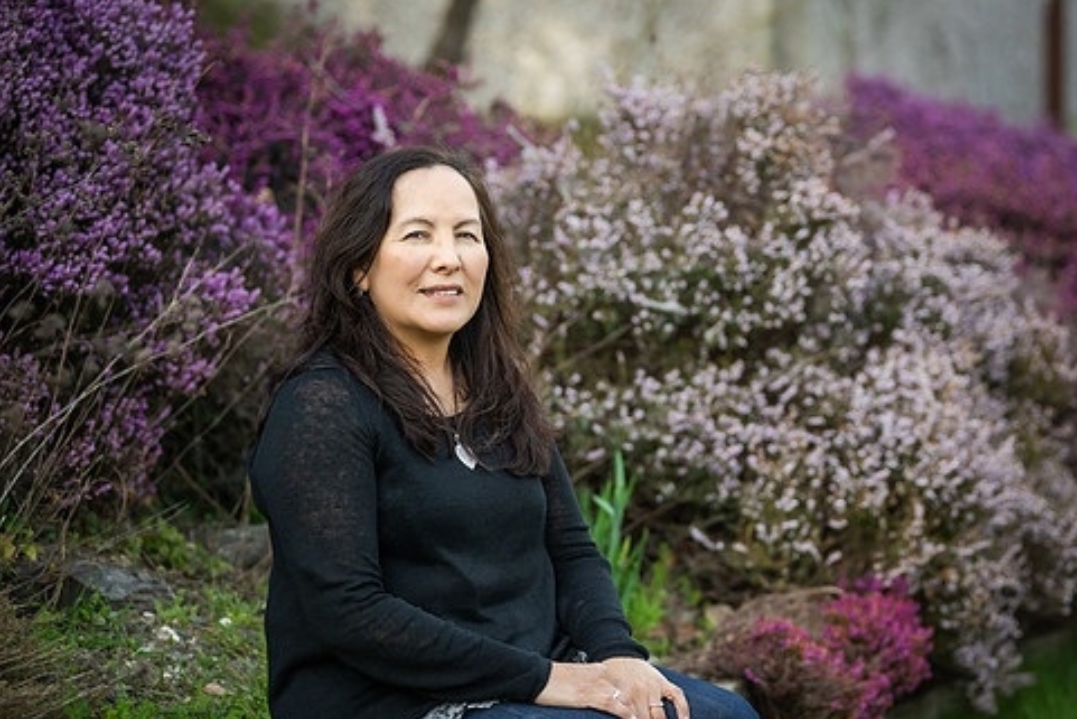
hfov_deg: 19.4
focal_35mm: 105
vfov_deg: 13.0
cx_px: 582
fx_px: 3142
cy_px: 409
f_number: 2.7
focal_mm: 87
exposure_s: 1/800
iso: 500
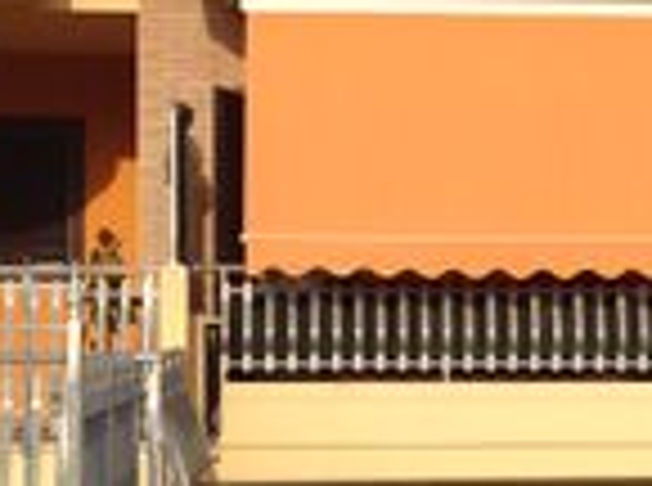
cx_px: 643
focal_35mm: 137
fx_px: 2574
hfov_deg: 14.2
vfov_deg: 10.8
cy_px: 256
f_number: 2.4
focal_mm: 4.12
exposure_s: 1/1466
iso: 50
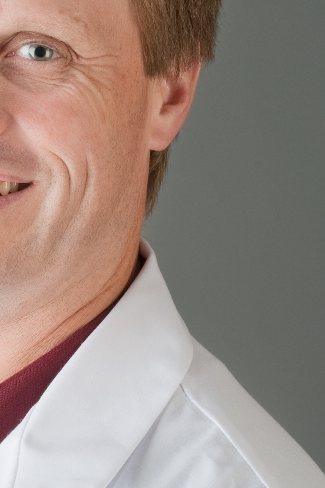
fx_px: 2956
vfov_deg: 9.4
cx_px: -20
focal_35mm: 218
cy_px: 305
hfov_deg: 6.3
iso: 200
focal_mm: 85
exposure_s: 1/200
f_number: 16
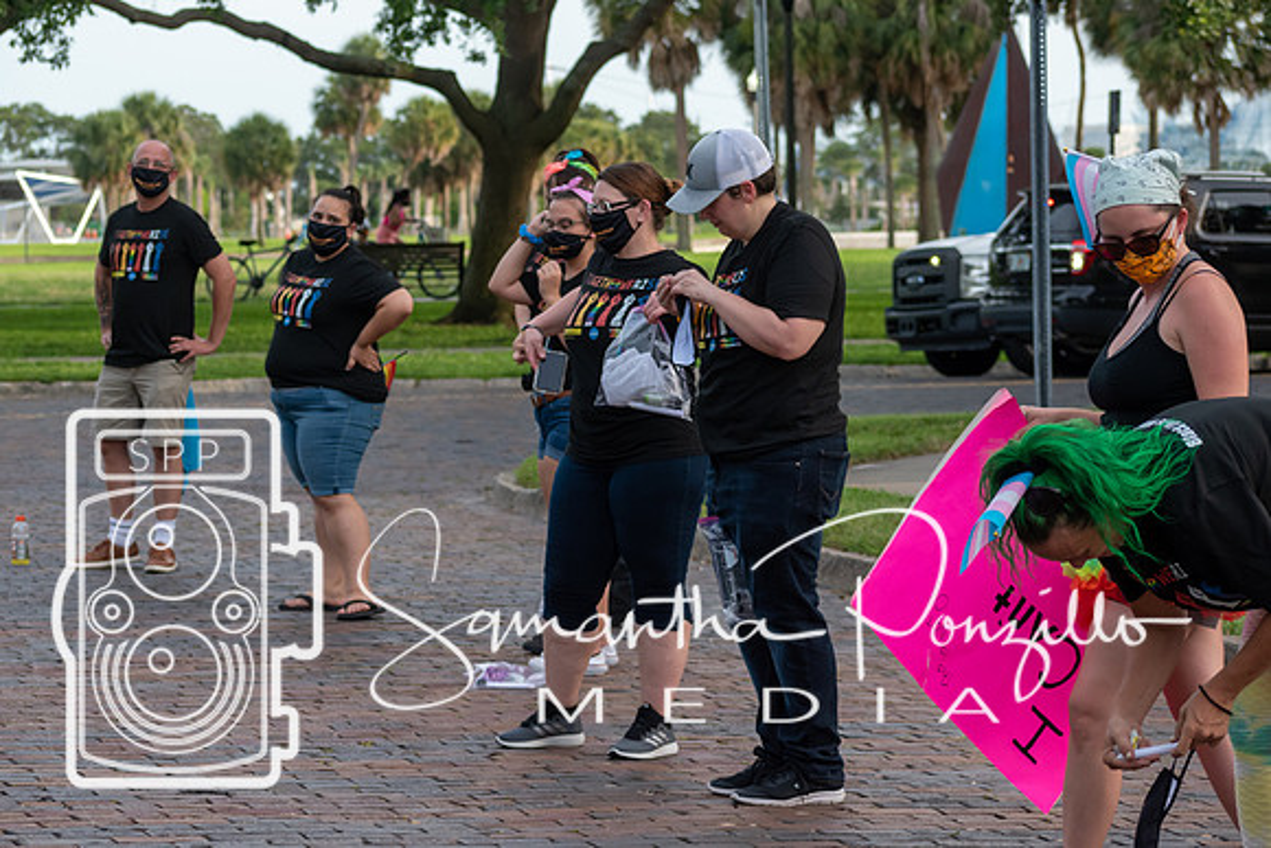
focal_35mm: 135
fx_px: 4765
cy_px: 334
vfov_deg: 10.2
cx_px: 500
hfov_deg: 15.2
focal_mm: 72
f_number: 5.6
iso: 400
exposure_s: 1/500
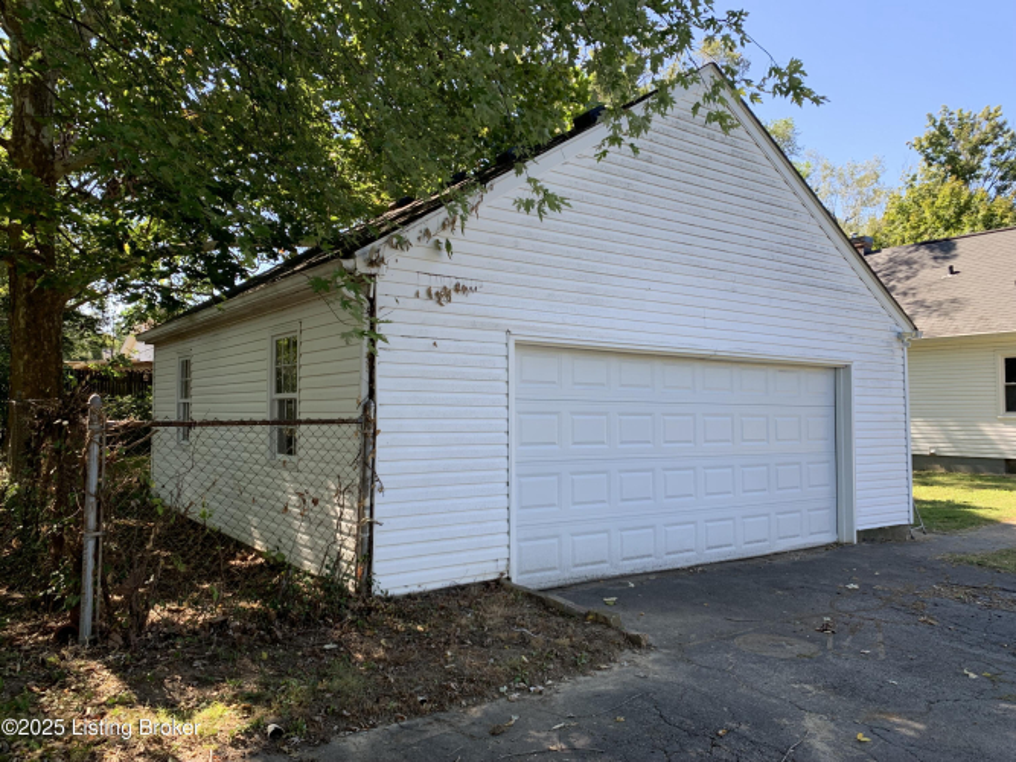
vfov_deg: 53.0
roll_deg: -0.6
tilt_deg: +3.9
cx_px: 508
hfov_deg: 67.3
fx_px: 763
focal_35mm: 26
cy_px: 381
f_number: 1.8
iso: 25
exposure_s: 1/275
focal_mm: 4.25
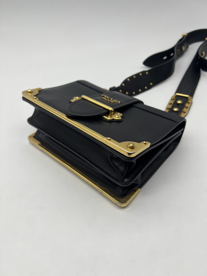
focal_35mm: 26
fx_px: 207
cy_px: 138
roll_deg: +5.8
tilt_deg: -41.9
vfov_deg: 67.3
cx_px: 104
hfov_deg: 53.1
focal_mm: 5.7
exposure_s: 1/279
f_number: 1.5
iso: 40
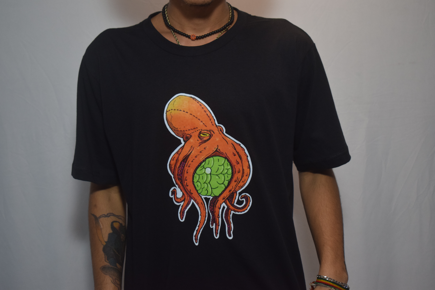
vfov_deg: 22.6
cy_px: 145
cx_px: 218
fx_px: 725
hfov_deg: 33.4
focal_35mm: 60
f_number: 4.8
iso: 1000
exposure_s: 1/200
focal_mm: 40
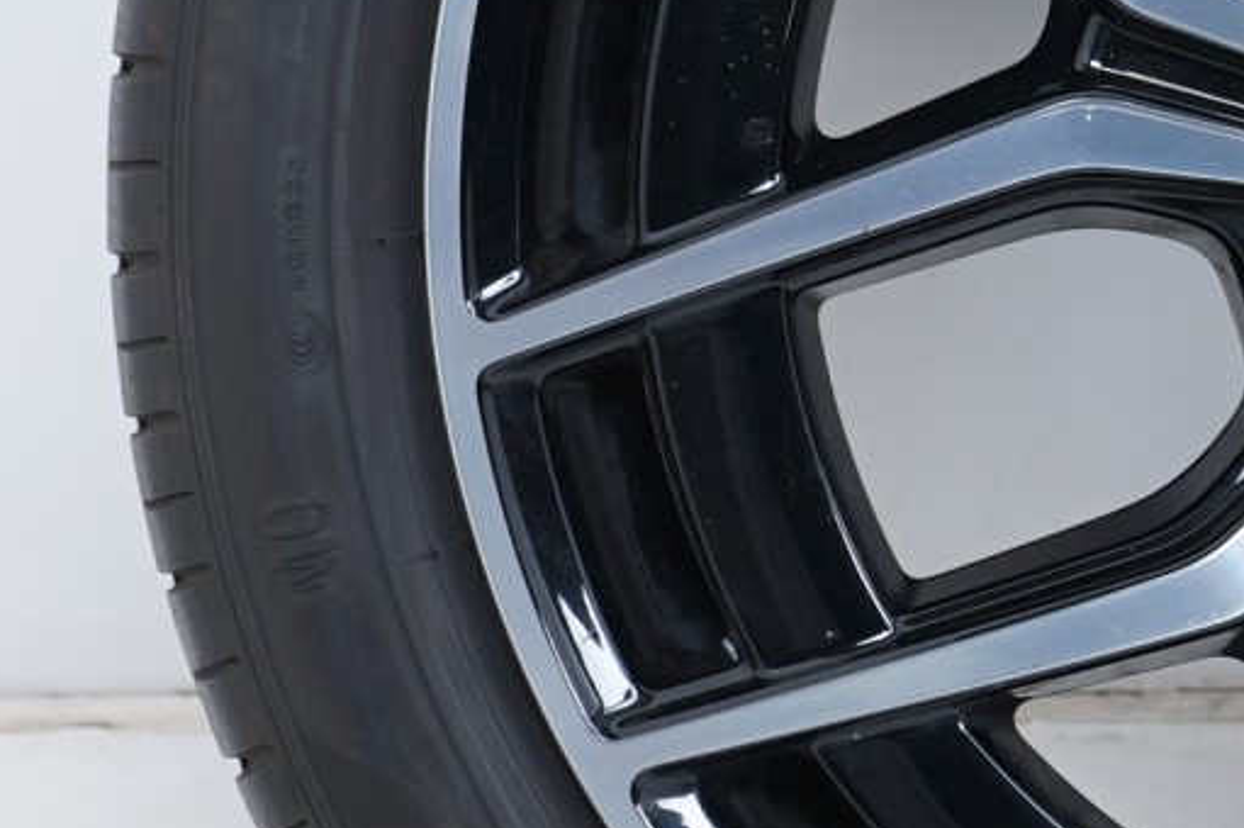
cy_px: 177
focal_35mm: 184
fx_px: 6354
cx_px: 1655
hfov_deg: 10.9
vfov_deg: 7.4
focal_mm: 49
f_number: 7.1
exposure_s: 1/125
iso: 250
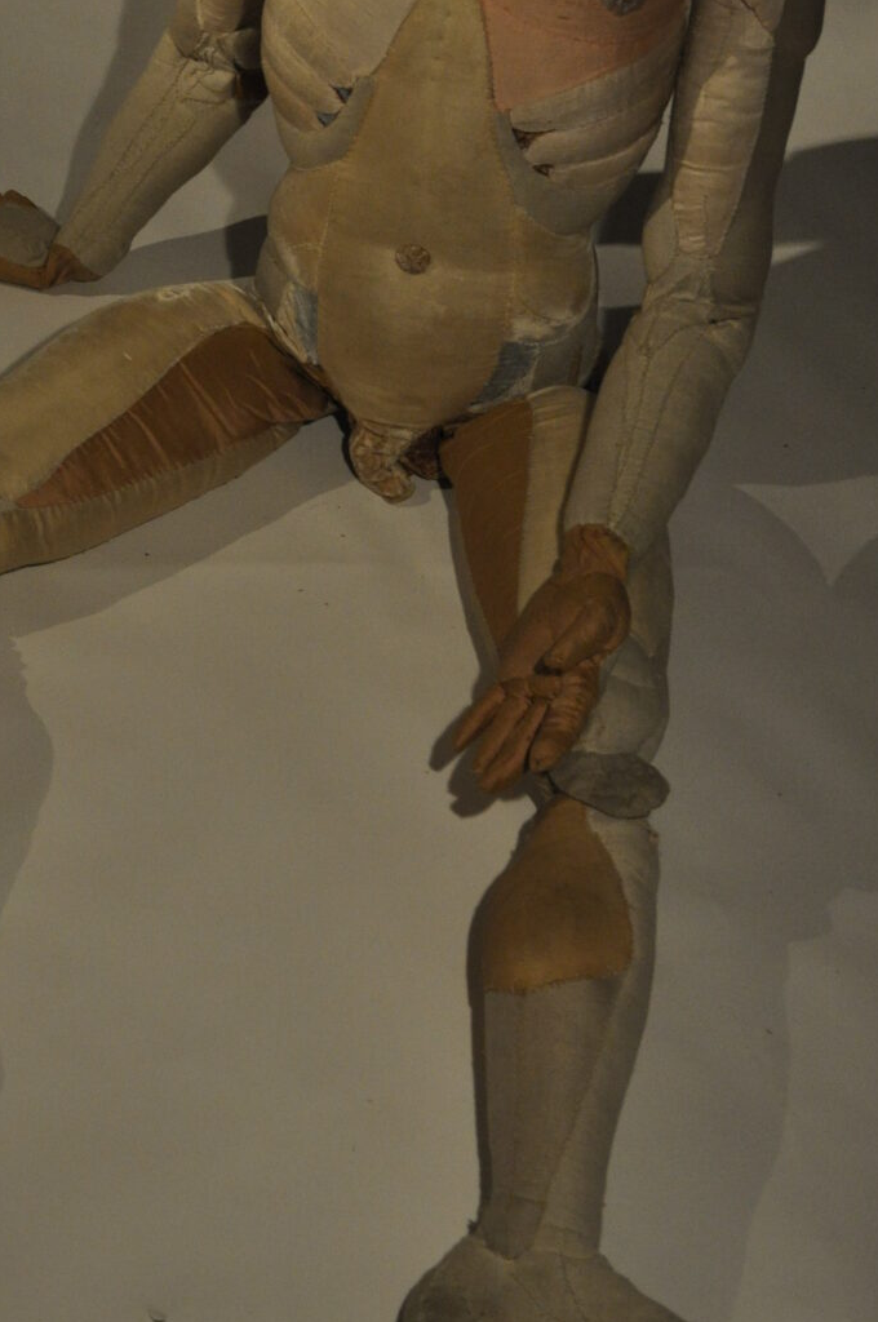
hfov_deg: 18.0
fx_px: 2751
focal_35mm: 75
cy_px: 325
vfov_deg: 26.7
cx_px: 173
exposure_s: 1/50
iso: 800
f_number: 5
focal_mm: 25
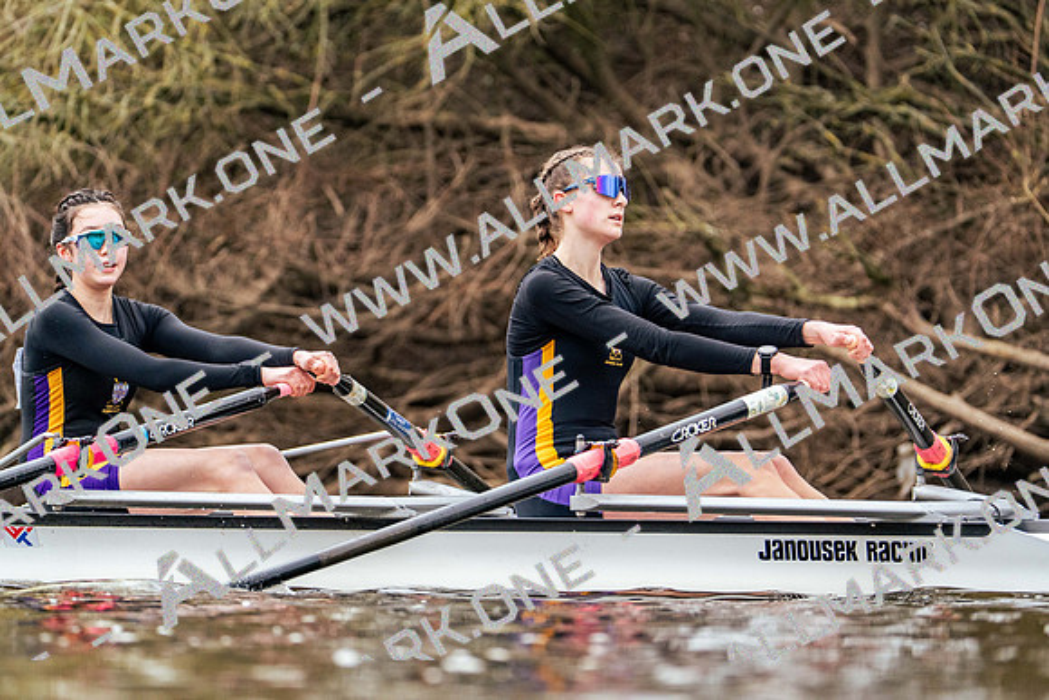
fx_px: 10288
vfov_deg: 3.9
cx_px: 524
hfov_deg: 5.8
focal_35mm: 353
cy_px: 350
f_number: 6.3
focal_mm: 353
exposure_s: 1/2000
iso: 3200
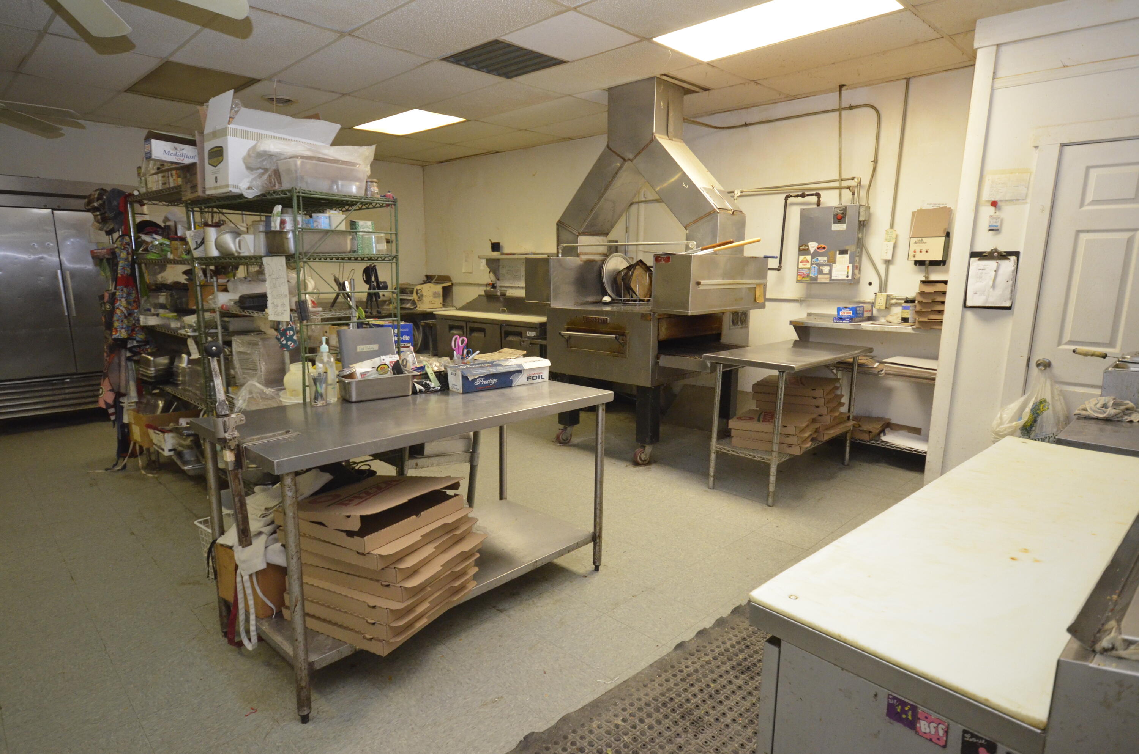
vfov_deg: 63.0
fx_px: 616
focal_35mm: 20
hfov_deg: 85.5
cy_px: 377
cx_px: 570
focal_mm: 13
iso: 2500
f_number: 4.5
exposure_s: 1/60
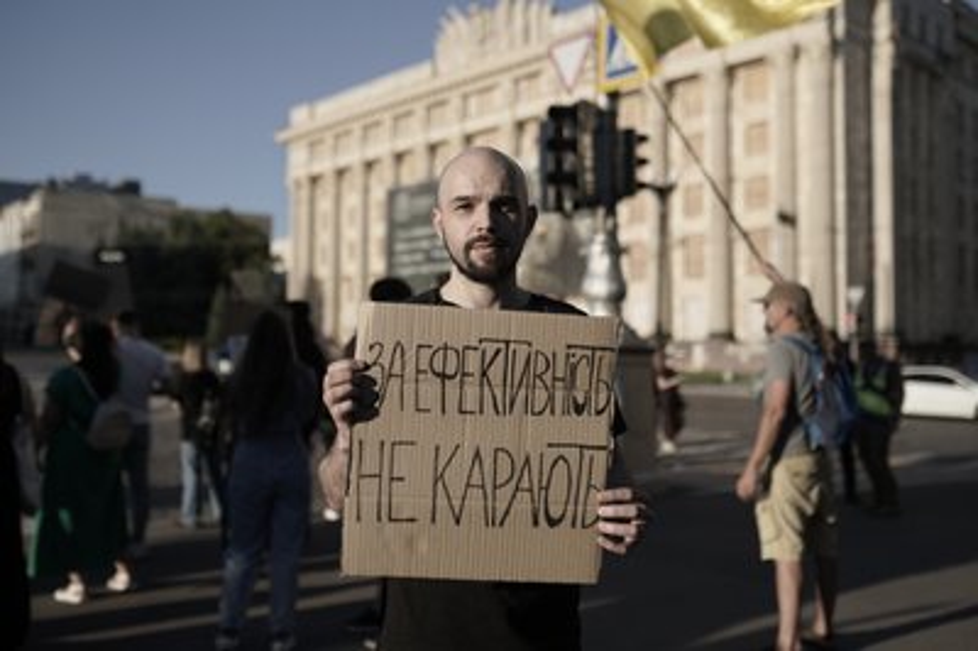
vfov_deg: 37.8
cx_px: 489
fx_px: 950
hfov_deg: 54.5
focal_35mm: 35
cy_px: 326
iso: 200
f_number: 2
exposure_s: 1/6400
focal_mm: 35
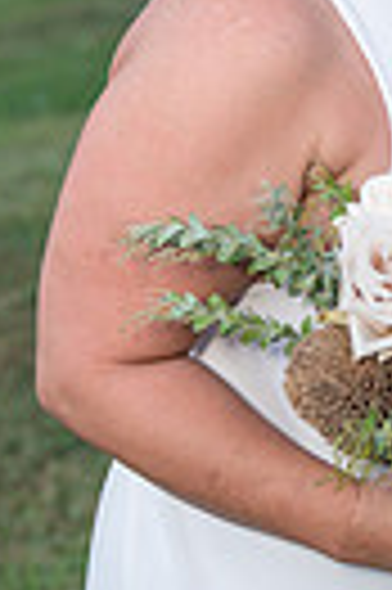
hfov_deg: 9.1
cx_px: 541
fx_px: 2424
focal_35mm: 148
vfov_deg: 13.7
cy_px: 27
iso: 400
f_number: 2.8
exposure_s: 1/125
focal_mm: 43
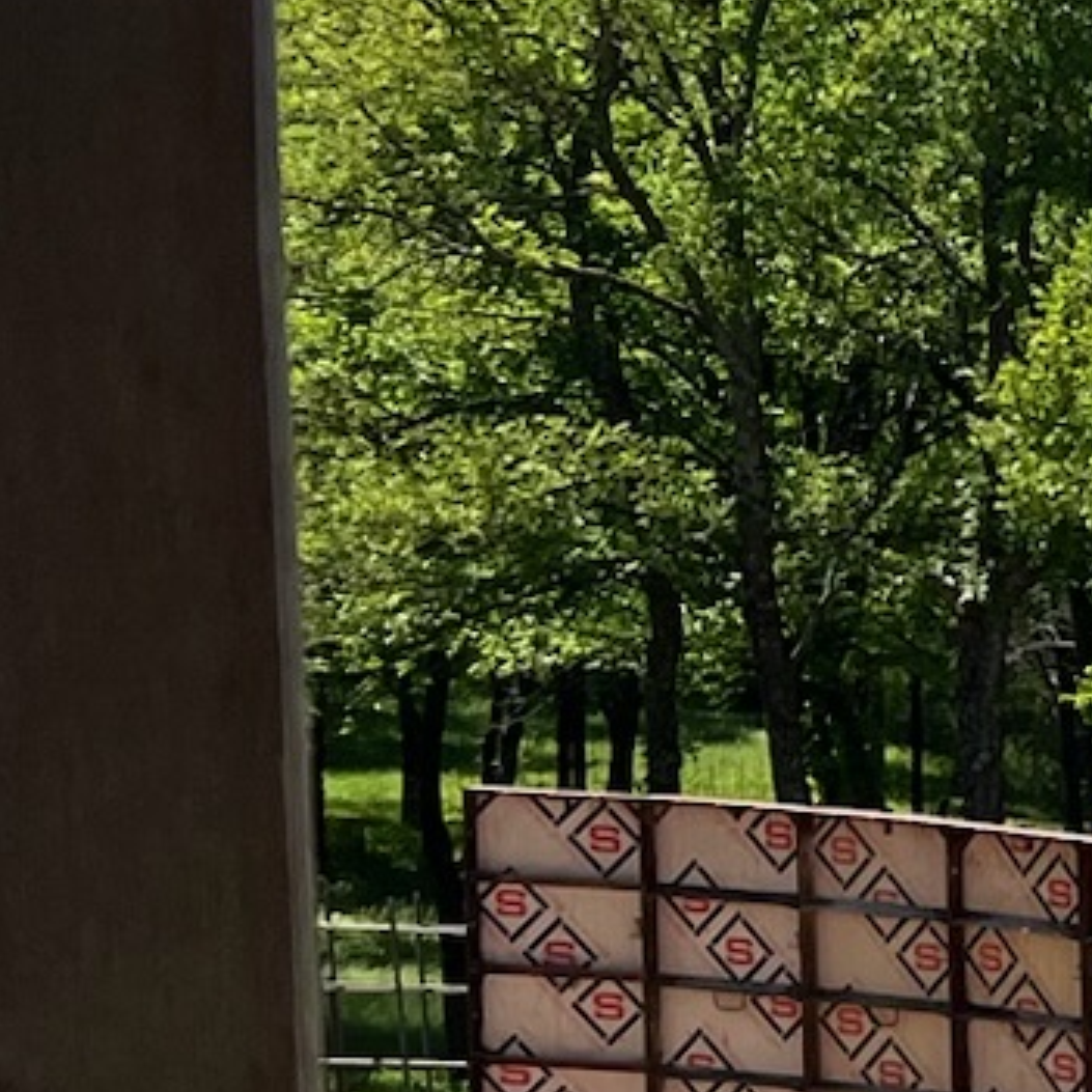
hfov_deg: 10.0
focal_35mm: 134
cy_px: 1101
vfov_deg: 12.9
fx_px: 4783
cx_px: 3180
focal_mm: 5.7
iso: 50
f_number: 1.5
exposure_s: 1/3257
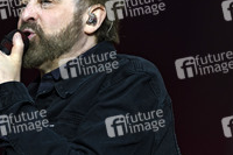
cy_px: 94
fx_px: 1972
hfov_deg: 6.7
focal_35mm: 305
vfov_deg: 4.5
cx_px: -12
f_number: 5
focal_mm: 135
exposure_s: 1/640
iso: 800
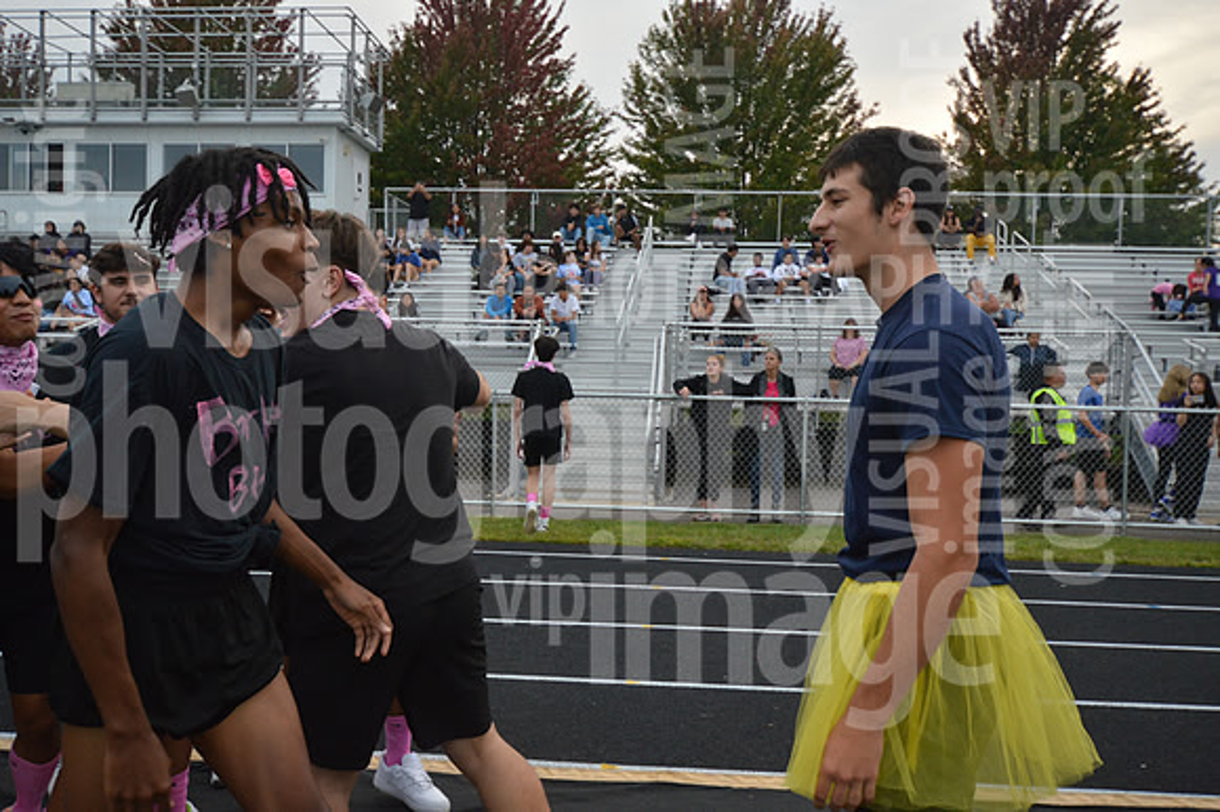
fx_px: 1118
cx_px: 610
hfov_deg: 57.3
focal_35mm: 33
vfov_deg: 39.9
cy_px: 406
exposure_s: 1/250
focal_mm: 22
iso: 800
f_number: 5.6
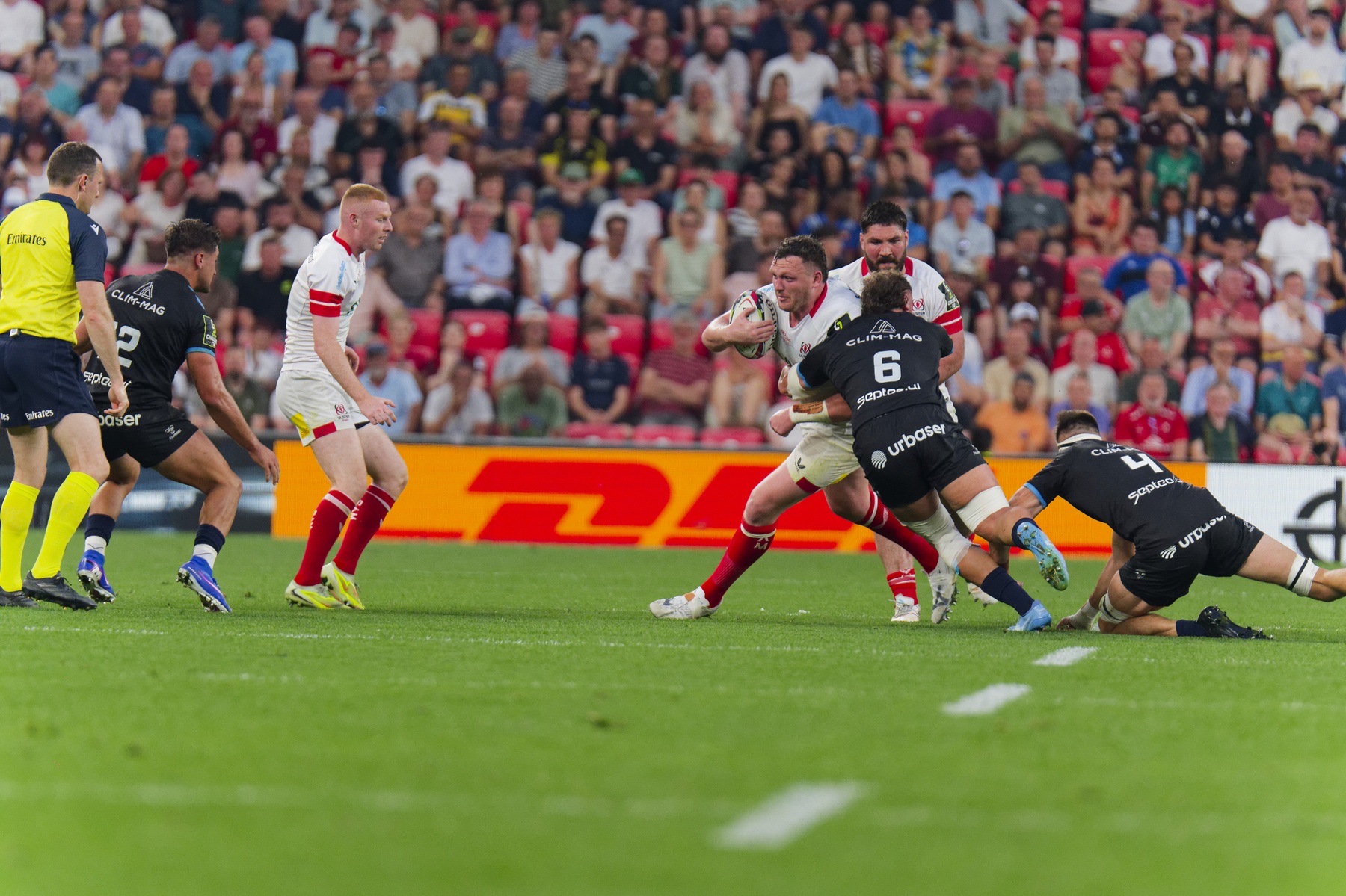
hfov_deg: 4.6
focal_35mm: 450
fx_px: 16819
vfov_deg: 3.1
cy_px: 448
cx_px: 673
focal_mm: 300
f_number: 2.8
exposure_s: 1/1250
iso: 1000
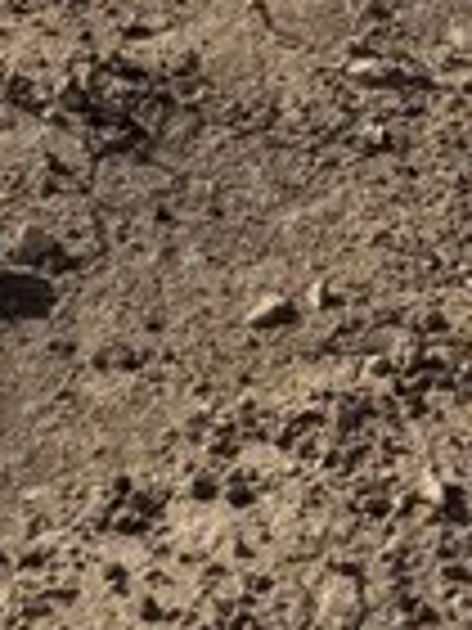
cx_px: 472
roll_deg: -2.0
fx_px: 3182
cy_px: -1526
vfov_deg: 8.5
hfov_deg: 8.4
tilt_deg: -4.7
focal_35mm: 175
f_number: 1.78
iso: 80
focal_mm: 6.76
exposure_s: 1/12346
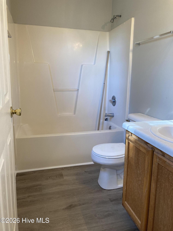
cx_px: 86
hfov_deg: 49.7
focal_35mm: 28
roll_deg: -2.6
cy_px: 116
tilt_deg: -9.5
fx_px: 187
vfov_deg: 63.4
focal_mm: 3.99
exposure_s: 1/60
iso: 80
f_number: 1.8
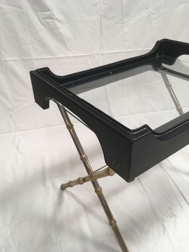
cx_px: 94
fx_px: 211
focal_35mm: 29
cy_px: 126
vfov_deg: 61.7
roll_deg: +1.3
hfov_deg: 48.2
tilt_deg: -34.0
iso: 64
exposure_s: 1/33
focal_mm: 4.15
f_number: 2.2
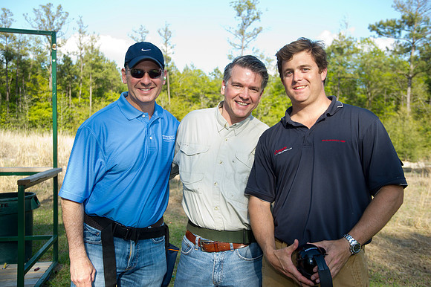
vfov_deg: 35.0
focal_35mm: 38
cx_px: 216
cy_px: 144
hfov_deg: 50.7
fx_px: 455
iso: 100
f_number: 5.6
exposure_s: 1/125
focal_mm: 38
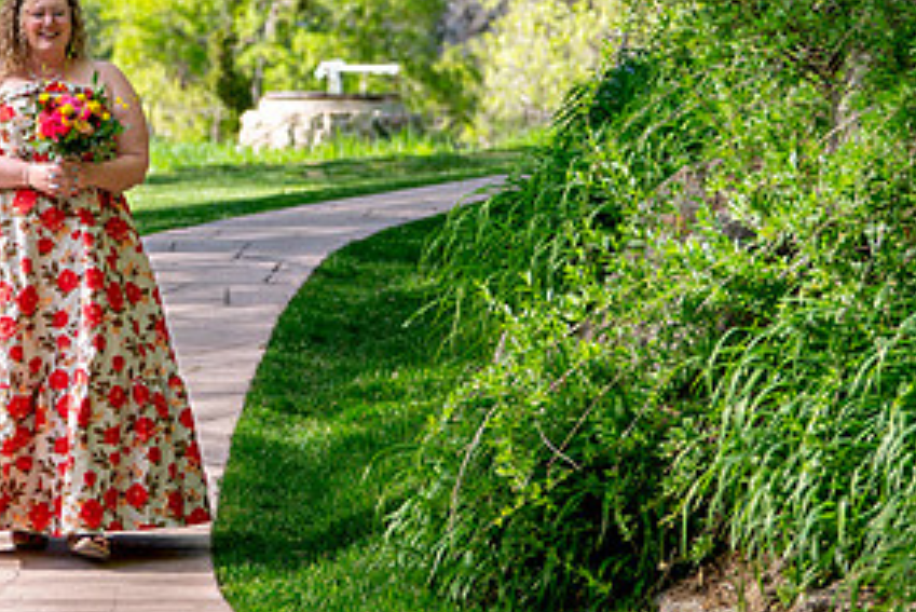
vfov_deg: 8.2
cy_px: 46
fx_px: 4226
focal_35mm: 166
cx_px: 46
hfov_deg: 12.3
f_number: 3.2
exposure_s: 1/1250
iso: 400
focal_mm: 75
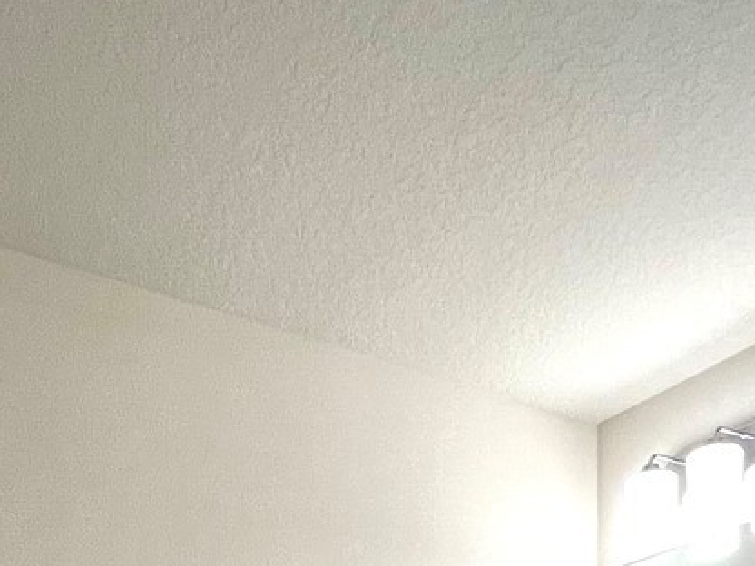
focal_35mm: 50
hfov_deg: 38.0
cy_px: 990
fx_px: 1091
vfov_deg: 21.0
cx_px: 289
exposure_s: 1/120
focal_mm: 1.57
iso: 80
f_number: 1.8
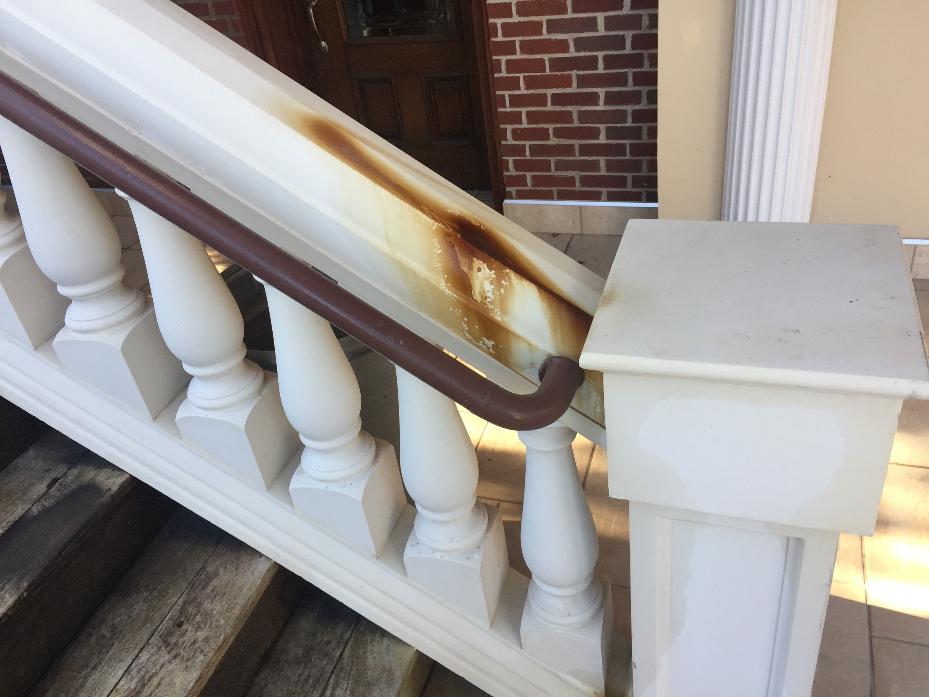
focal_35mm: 29
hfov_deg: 61.7
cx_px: 464
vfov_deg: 48.2
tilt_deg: -33.7
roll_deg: +7.3
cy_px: 348
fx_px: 778
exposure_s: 1/120
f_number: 2.2
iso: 50
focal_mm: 4.15
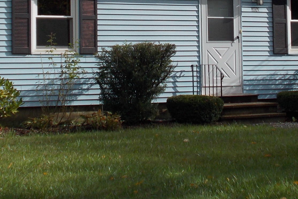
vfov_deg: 11.0
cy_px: -28
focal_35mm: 123
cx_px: 162
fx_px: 1018
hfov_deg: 16.7
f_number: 10.6
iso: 80
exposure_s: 1/125
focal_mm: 7.9
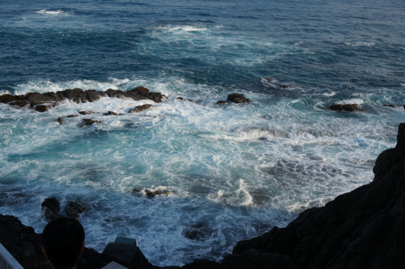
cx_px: 202
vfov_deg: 33.0
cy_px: 134
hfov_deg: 48.0
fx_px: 455
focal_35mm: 40
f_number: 9
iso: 100
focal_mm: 27
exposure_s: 1/160
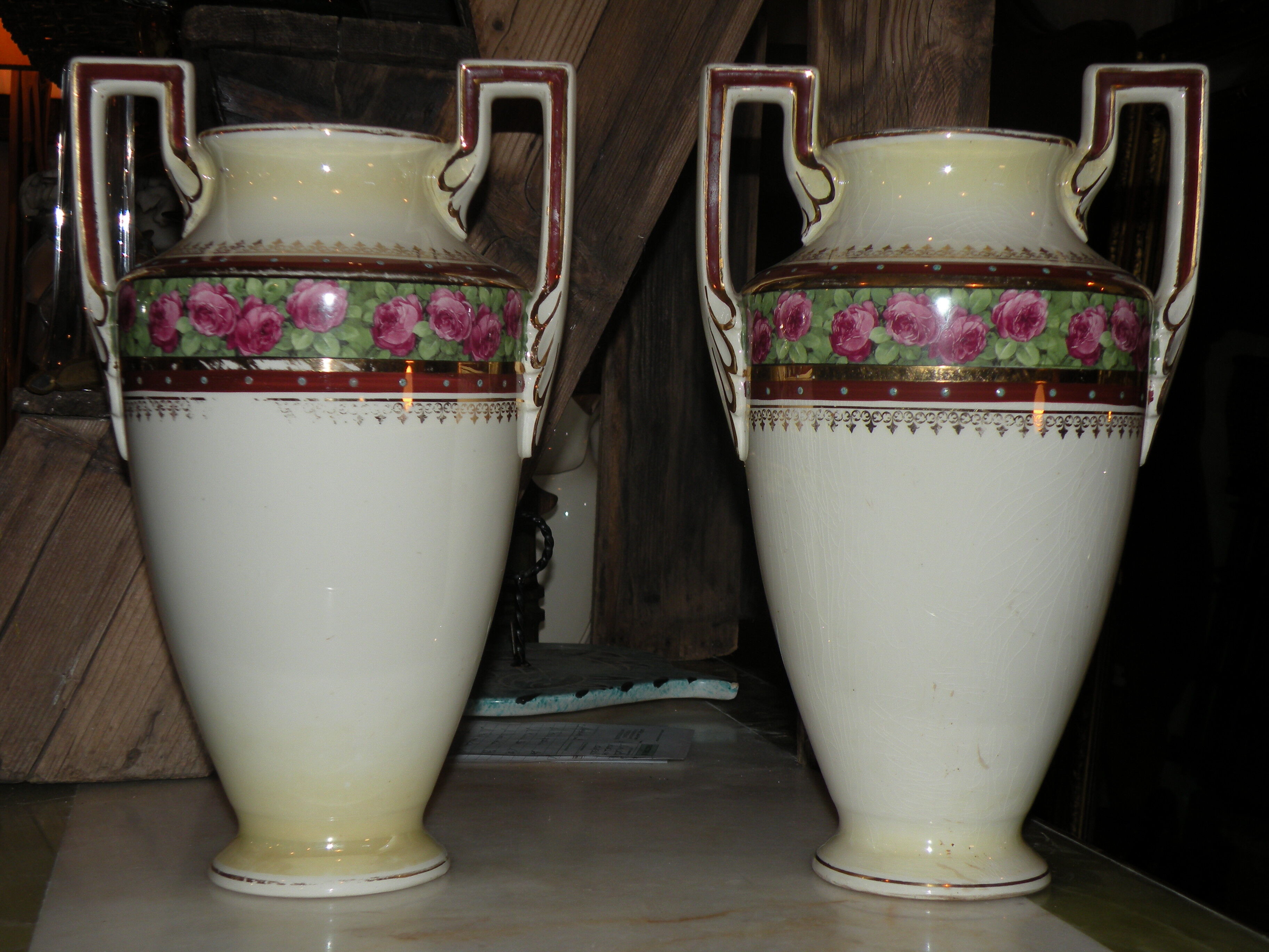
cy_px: 476
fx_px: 2053
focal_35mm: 56
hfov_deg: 34.3
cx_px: 634
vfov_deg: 26.1
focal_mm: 9.8
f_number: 3.5
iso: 64
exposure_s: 1/60
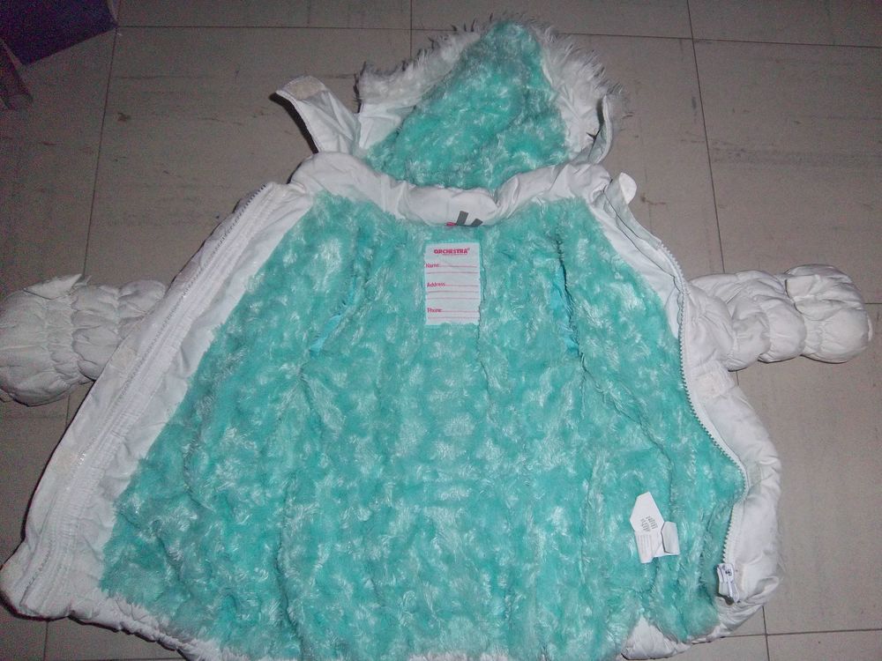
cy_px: 330
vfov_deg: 49.7
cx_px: 441
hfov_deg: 63.4
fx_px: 713
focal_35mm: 28
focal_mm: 5.1
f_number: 3.5
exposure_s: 1/64
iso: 160
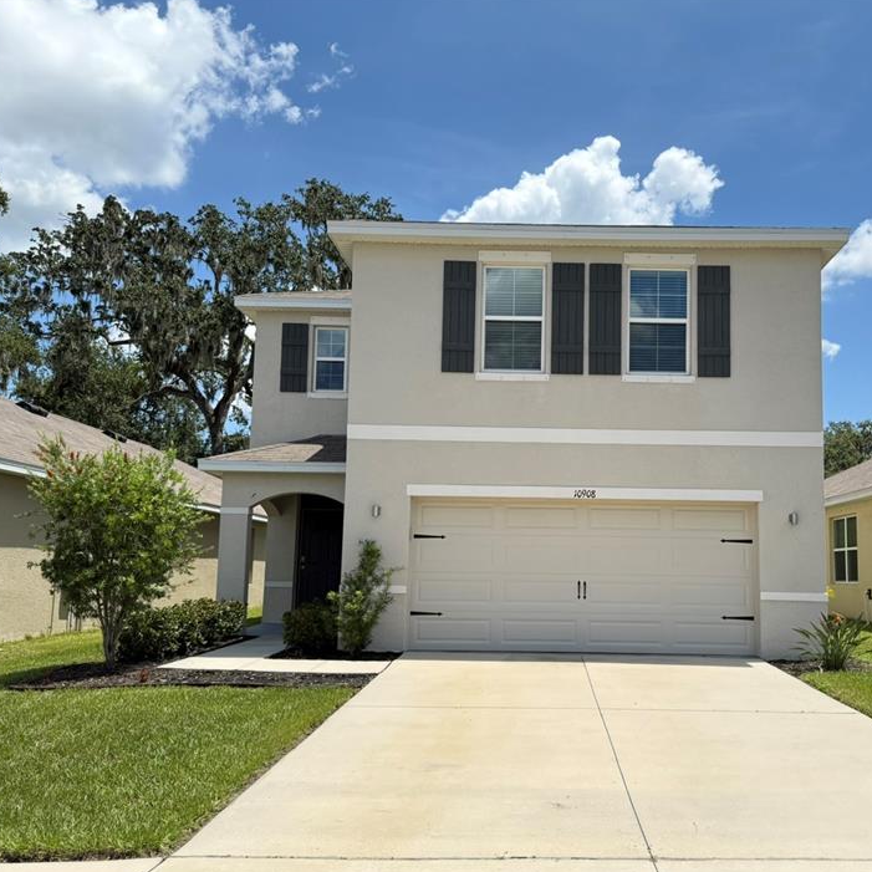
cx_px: 541
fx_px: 883
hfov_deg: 52.0
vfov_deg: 52.5
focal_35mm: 31
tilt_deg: +6.7
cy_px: 470
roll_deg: -2.1
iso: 100
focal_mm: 6.76
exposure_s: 1/2299
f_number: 1.78
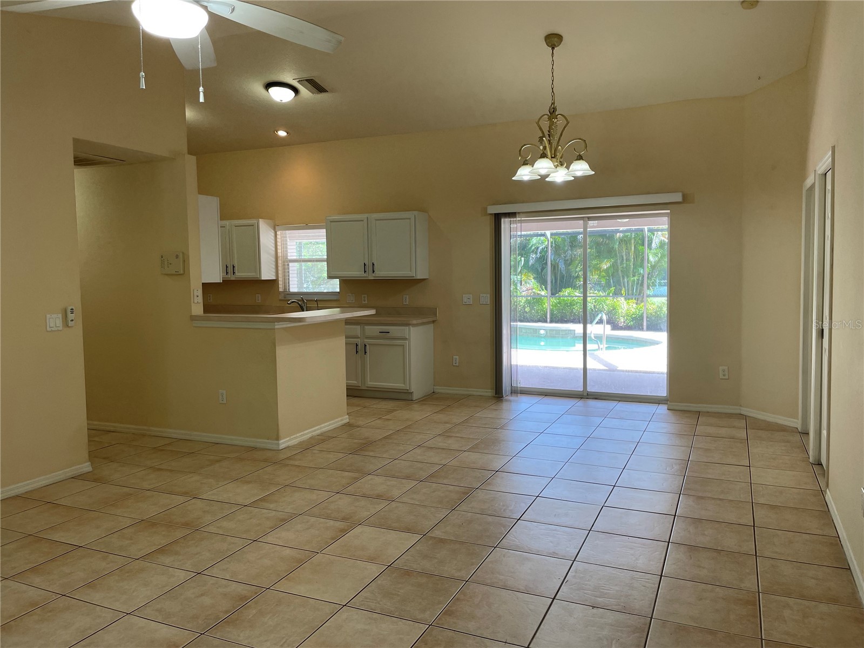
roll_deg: +1.0
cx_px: 432
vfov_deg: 53.1
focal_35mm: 26
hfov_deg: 67.3
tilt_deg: -4.7
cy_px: 324
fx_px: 649
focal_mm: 4.2
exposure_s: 1/120
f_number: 1.6
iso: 50
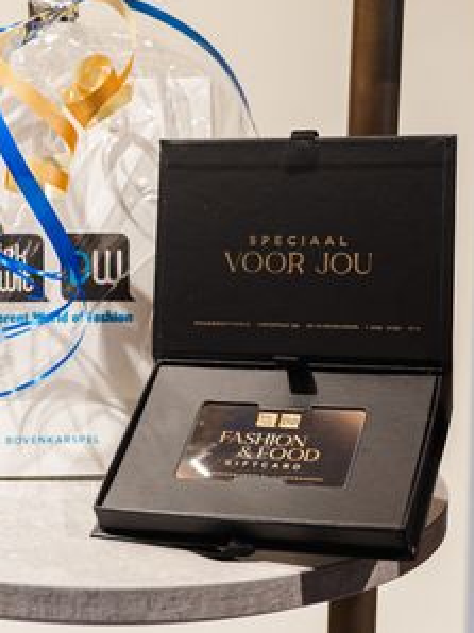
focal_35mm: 89
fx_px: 1627
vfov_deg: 21.9
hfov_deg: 16.5
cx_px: 128
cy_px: 215
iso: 640
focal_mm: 34.5
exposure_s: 1/320
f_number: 2.8
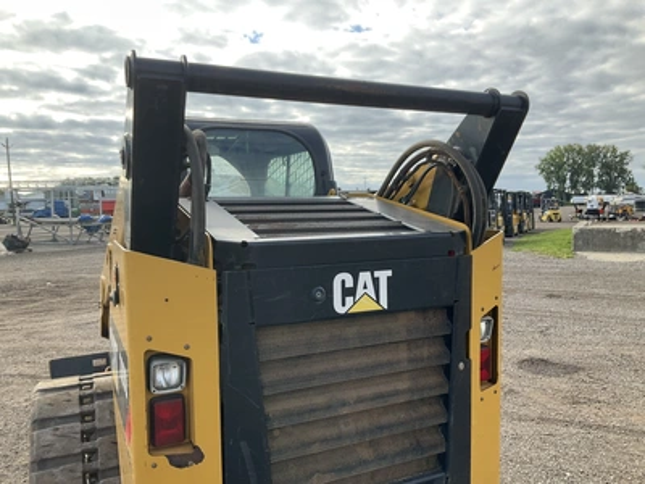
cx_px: 322
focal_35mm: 29
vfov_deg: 48.2
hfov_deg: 61.7
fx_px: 540
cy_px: 242
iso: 25
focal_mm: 3
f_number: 1.8
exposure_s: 1/386
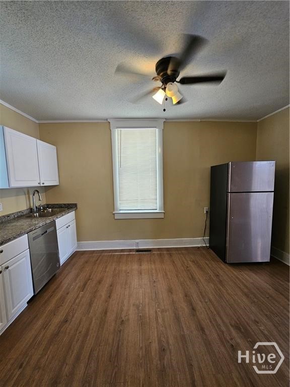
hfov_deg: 89.9
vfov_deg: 106.2
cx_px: 145
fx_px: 145
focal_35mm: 13
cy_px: 194
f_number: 2.2
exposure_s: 1/60
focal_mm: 2.2
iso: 200
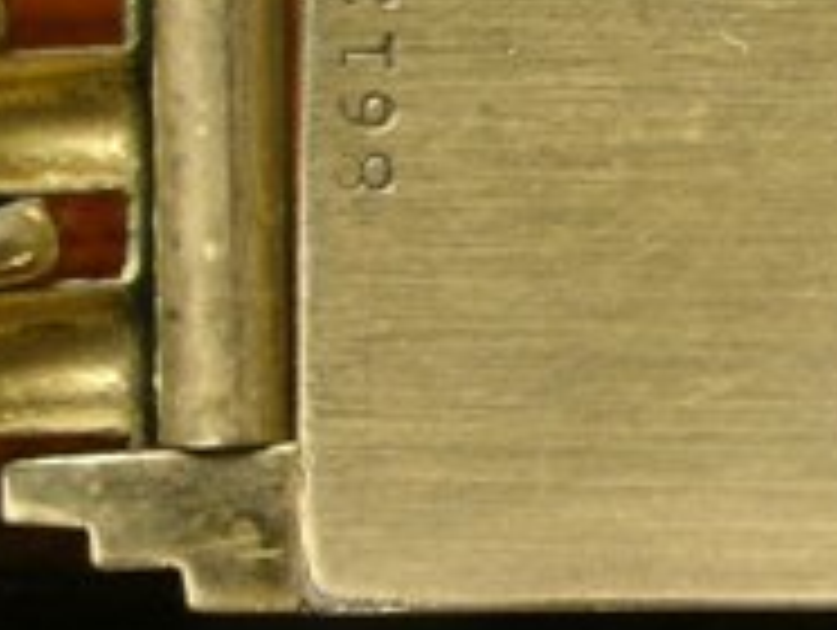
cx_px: 1048
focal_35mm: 172
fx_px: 4164
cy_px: -63
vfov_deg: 8.6
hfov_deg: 11.2
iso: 124
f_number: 4.8
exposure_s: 1/3.4
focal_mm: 10.3
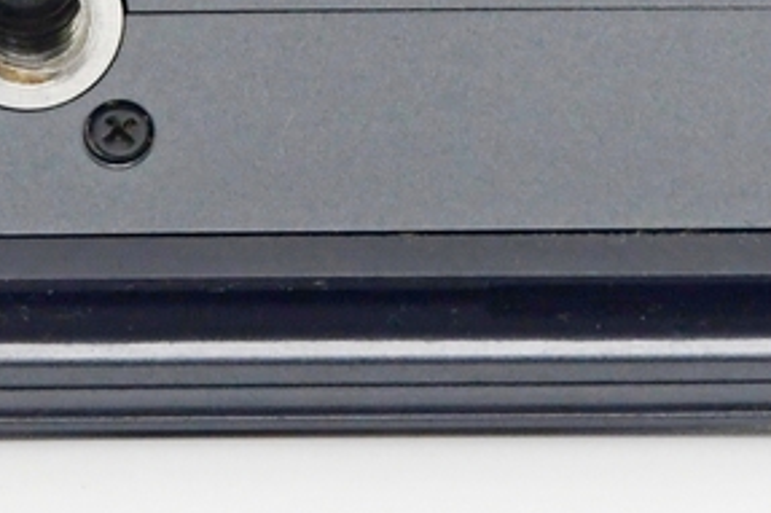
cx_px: 91
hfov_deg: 4.0
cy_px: -631
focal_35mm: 518
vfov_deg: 2.6
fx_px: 11087
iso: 1250
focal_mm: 66
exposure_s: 1/125
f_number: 8
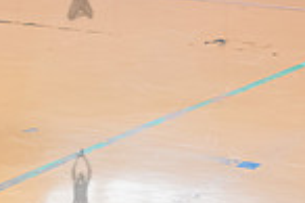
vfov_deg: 8.6
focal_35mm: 157
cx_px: 69
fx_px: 1329
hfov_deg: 13.0
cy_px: -67
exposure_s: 1/800
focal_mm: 35
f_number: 5
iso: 8000
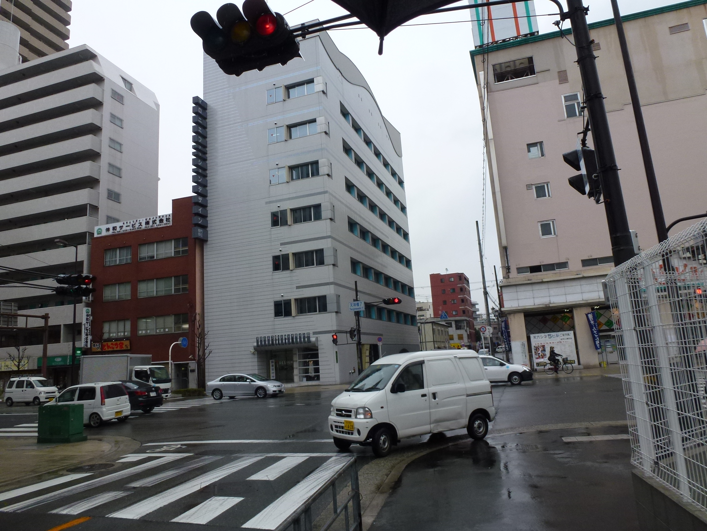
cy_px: 266
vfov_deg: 56.8
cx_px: 354
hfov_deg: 71.6
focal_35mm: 24
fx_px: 490
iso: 160
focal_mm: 4.3
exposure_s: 1/250
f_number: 4
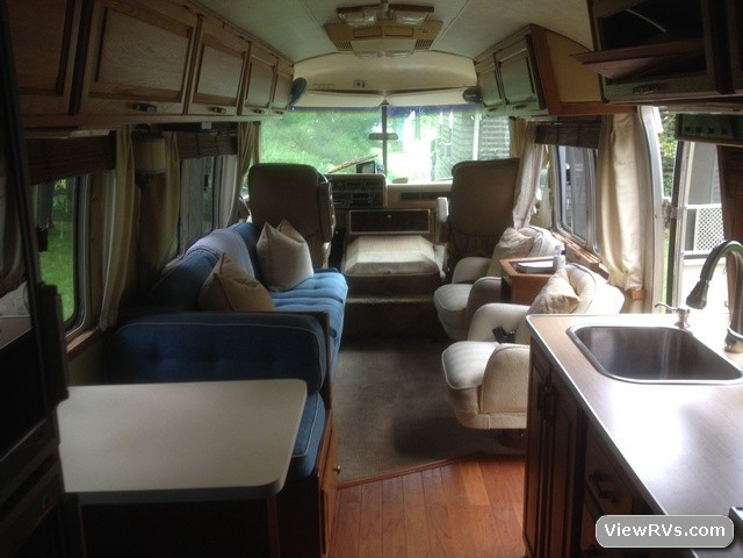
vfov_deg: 40.7
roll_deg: +0.1
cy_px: 279
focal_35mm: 35
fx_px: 751
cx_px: 372
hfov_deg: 52.6
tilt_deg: -18.7
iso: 50
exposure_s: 1/20
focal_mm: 4.28
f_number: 2.4
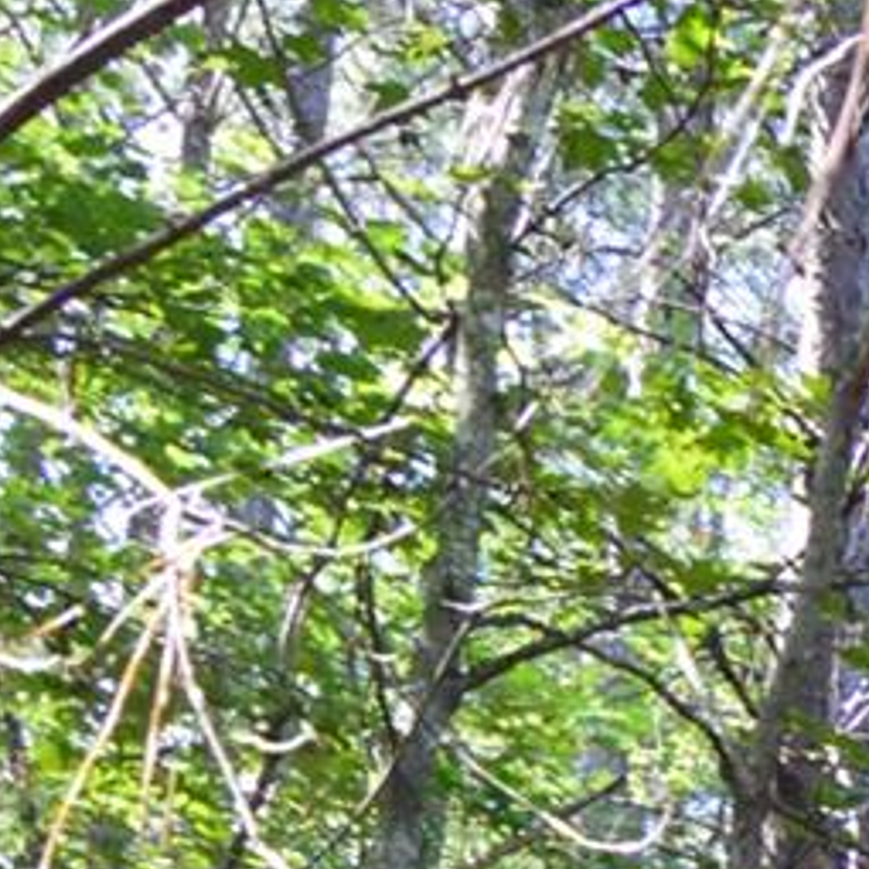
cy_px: 1866
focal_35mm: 112
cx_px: 2331
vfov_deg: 13.0
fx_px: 3193
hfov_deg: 11.5
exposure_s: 1/60
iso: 800
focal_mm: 11
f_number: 6.3
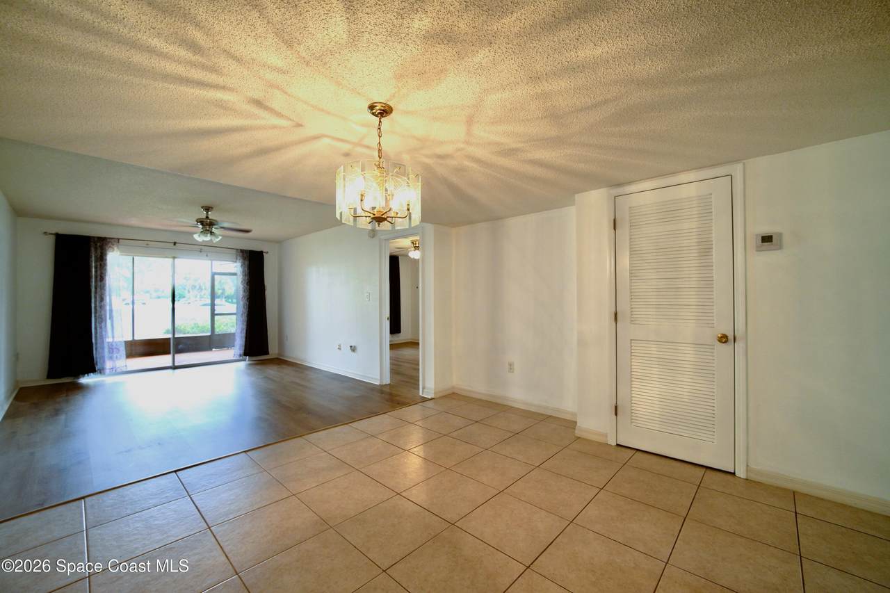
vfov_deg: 85.4
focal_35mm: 13
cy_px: 296
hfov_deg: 108.3
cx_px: 445
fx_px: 321
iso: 100
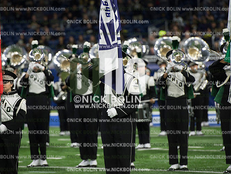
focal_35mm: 256
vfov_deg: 5.8
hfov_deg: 7.7
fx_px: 1710
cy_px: 83
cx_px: 107
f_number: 3.5
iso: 2500
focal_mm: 200
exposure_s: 1/1600
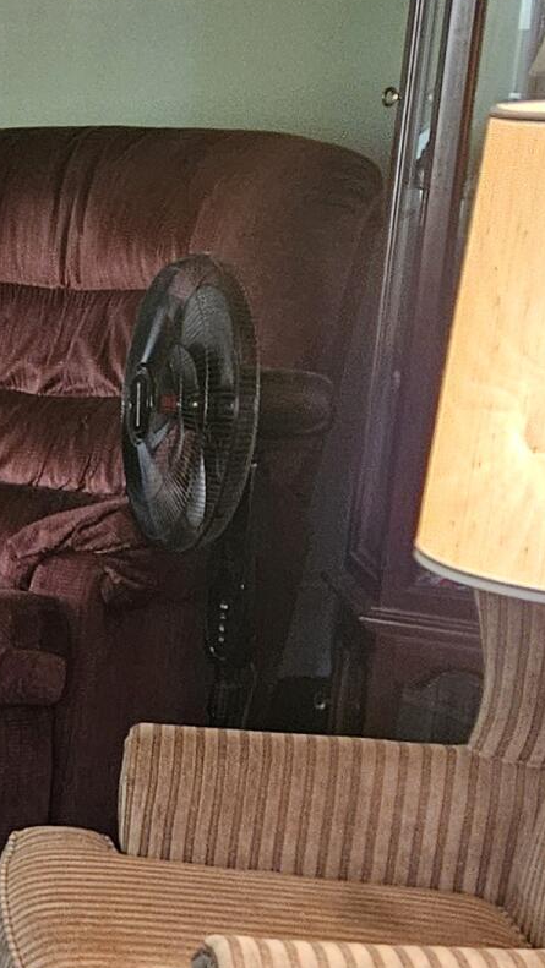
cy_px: 635
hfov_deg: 11.3
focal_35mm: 95
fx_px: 2440
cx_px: -623
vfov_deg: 22.4
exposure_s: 1/40
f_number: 1.8
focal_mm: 5.4
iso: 640
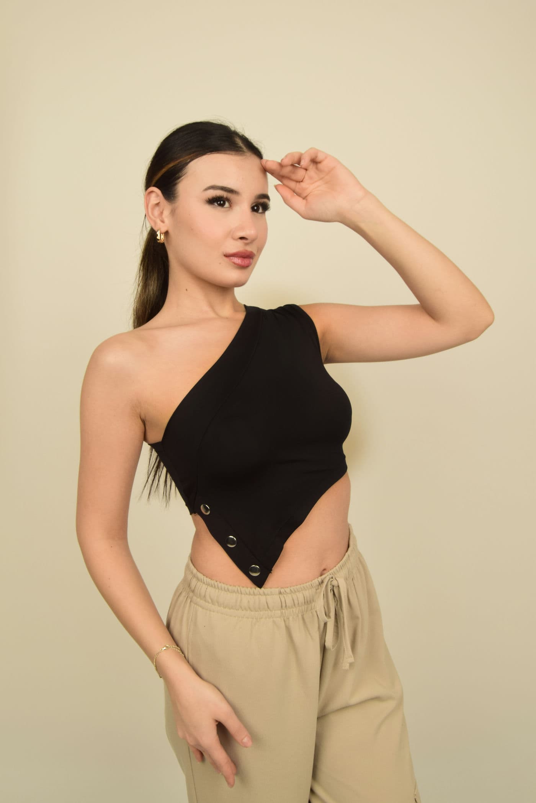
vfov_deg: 61.9
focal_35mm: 30
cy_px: 402
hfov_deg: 43.6
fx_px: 670
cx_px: 268
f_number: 13
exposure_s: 1/125
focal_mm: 20
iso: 100
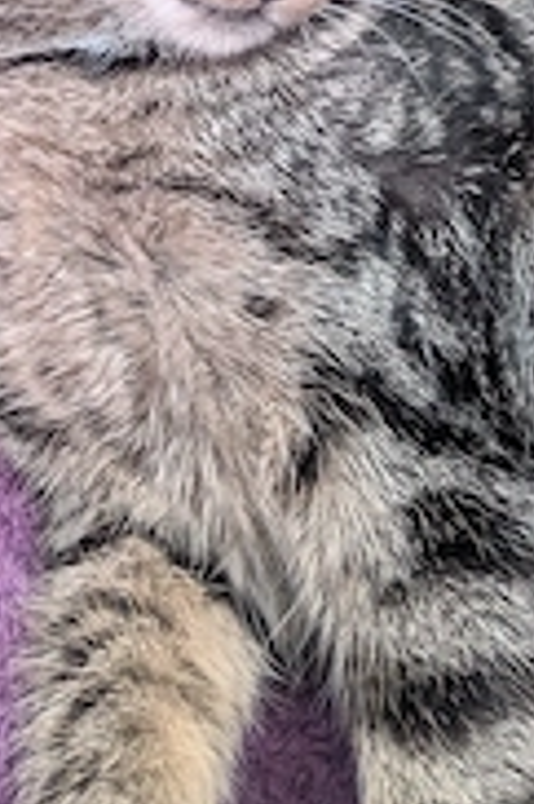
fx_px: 1226
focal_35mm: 55
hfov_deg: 24.5
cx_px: 199
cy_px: 49
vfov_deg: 33.9
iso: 2544
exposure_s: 1/50
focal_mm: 4.53
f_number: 1.7
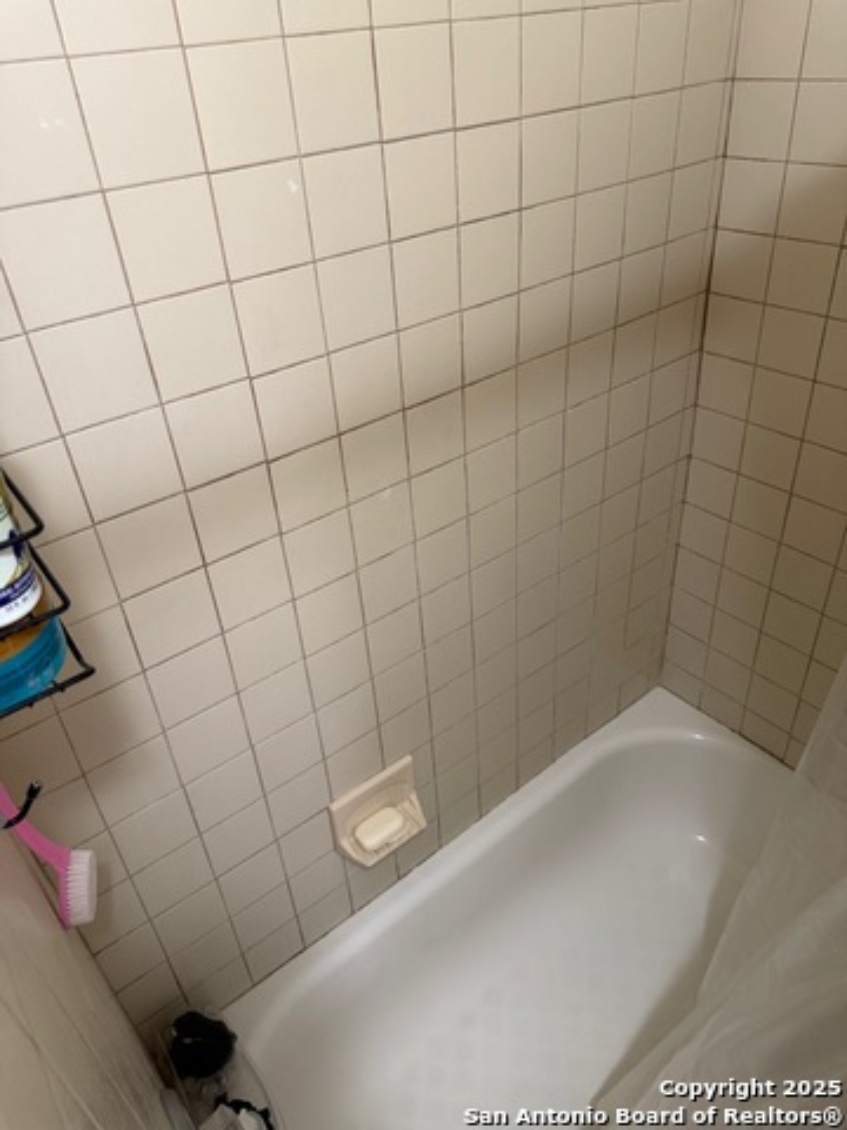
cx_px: 424
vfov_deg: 71.6
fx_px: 783
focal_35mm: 24
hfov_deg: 56.8
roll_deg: +3.4
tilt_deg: -33.2
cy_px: 565
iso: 320
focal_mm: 6.76
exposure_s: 1/60
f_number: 1.78
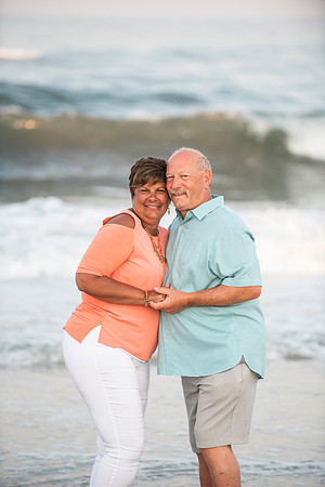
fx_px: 2708
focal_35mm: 200
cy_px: 244
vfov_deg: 10.3
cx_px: 162
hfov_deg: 6.9
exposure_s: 1/1250
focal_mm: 200
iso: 800
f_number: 3.5
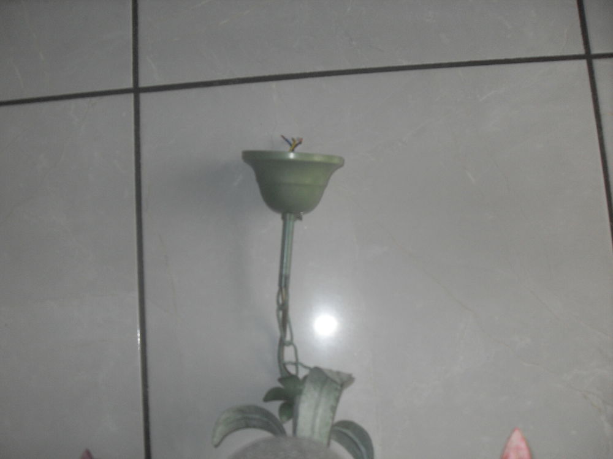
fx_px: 655
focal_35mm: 37
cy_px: 230
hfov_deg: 50.1
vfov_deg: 38.7
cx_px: 306
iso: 100
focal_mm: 6.3
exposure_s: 1/45
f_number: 2.8
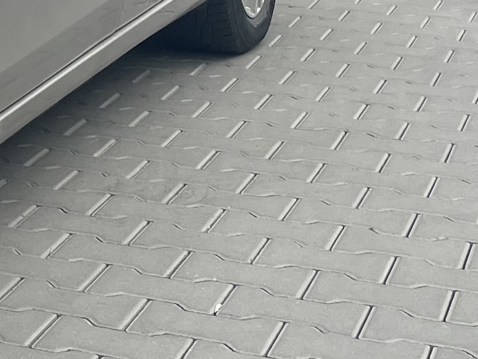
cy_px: -113
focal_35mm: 130
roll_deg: +1.8
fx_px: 1796
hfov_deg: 13.1
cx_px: -476
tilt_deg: -6.8
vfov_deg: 11.1
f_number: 1.6
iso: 32
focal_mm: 4.2
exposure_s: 1/1916
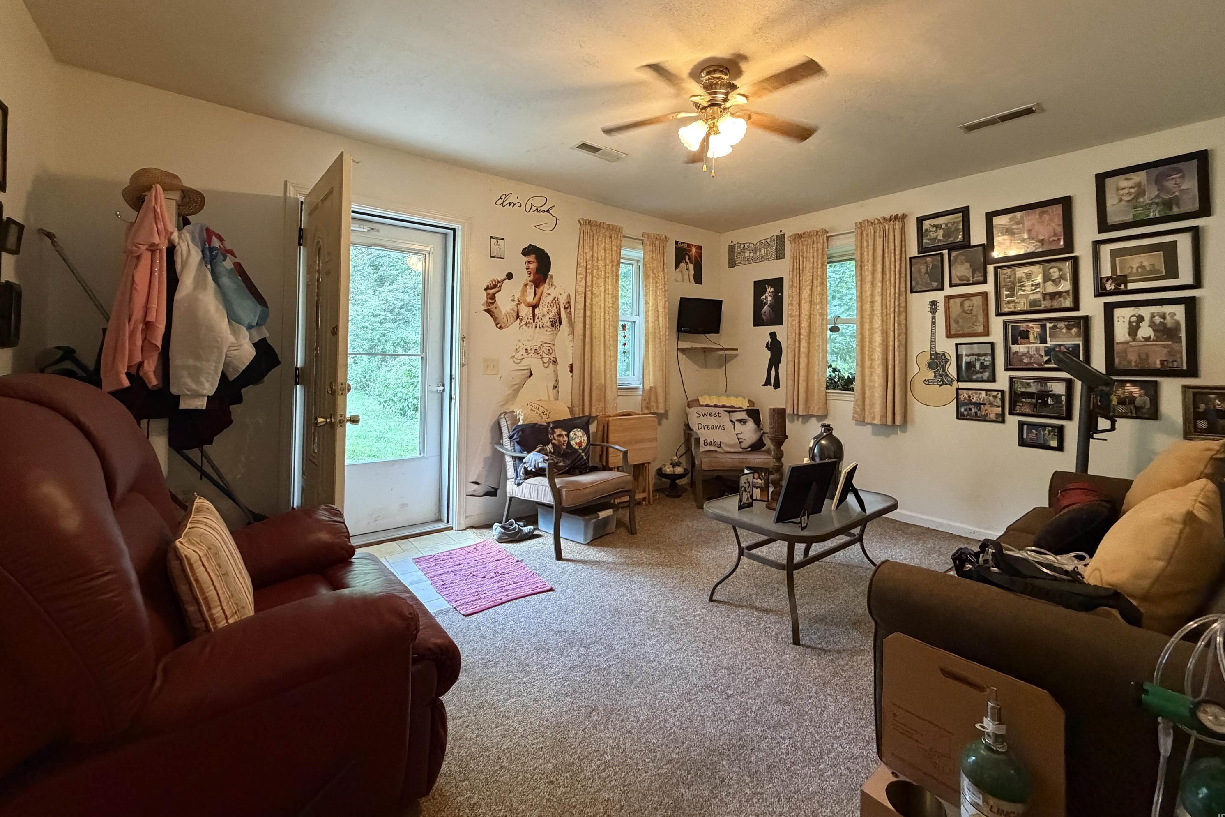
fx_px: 510
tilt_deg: -0.4
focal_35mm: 15
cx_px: 619
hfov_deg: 100.4
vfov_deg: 76.9
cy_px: 353
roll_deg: -0.2
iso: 640
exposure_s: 1/60
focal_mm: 2.22
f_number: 2.2
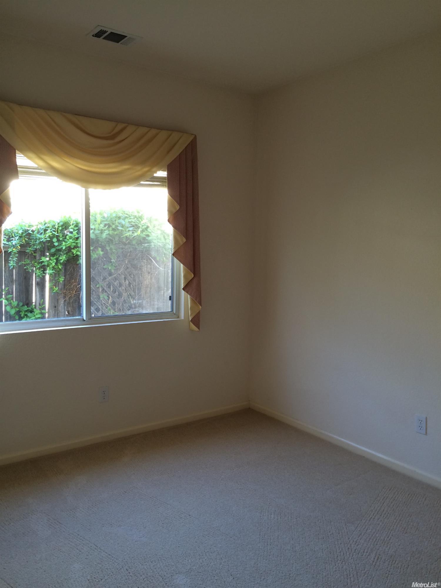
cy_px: 294
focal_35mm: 29
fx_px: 493
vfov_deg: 61.7
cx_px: 220
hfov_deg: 48.2
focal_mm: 4.15
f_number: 2.2
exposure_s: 1/30
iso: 50
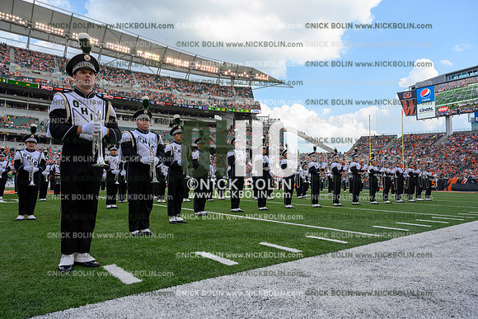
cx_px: 239
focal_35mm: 24
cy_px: 160
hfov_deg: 73.7
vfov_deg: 53.2
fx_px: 319
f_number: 7.1
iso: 80
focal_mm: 24
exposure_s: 1/100
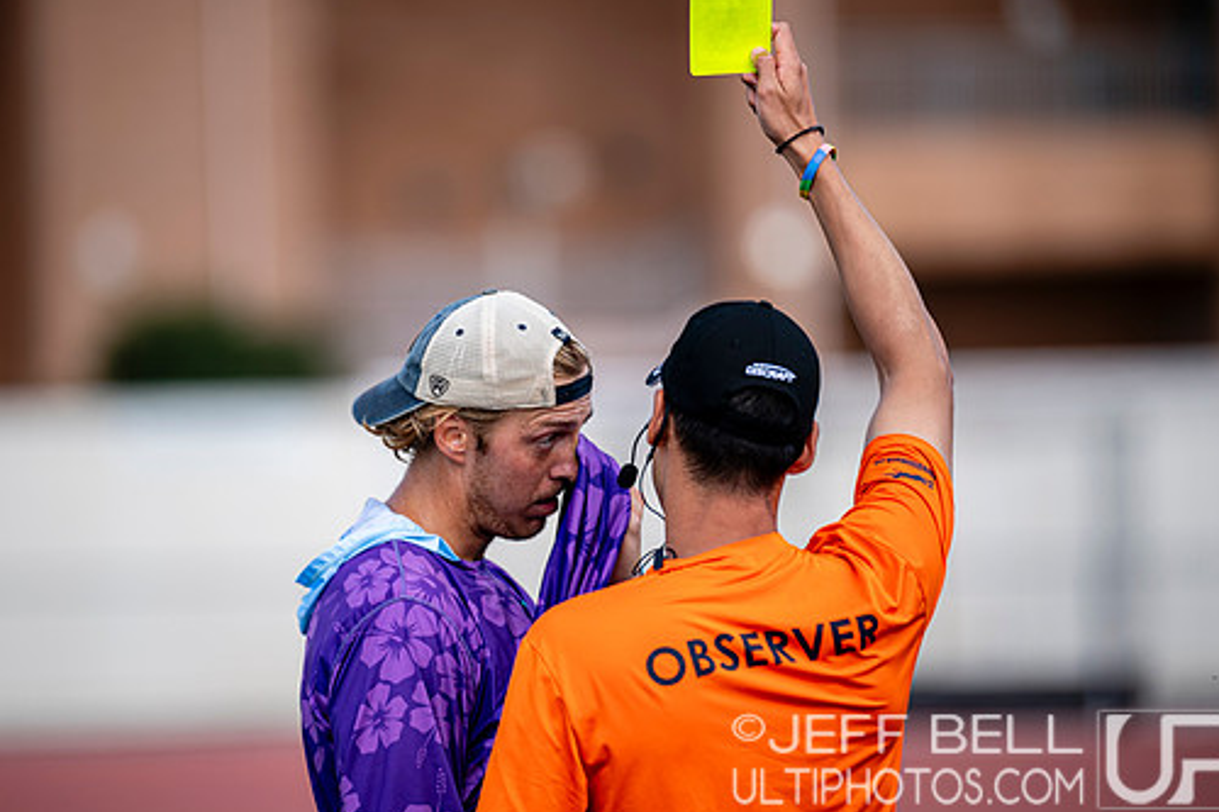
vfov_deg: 4.2
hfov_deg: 6.3
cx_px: 570
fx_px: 11001
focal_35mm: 325
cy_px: 362
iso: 100
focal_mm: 280
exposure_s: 1/1000
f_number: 3.2
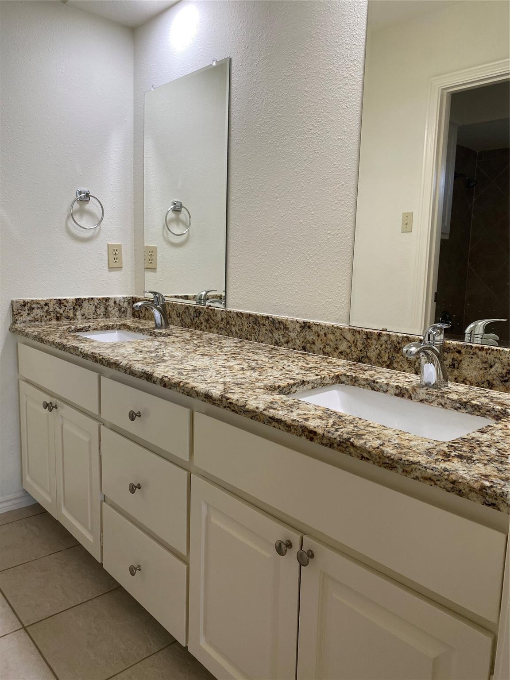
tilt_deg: -7.0
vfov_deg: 67.3
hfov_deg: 53.1
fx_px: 511
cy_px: 340
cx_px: 255
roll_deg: -2.2
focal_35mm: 26
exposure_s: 1/120
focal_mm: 4.25
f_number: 1.8
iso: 80
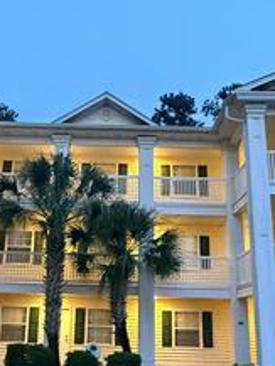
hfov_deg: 33.5
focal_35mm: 43
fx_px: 455
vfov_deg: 43.7
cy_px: 210
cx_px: 103
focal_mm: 2.22
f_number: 2.2
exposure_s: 1/40
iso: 1000
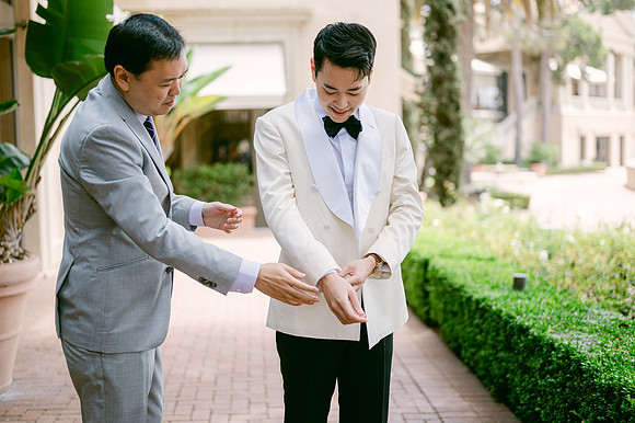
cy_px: 212
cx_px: 318
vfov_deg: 26.9
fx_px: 882
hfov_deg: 39.6
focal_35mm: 50
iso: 64
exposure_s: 1/400
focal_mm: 50
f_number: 1.8
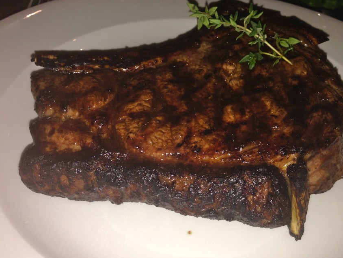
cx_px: 198
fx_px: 396
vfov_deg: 36.0
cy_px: 120
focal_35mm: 40
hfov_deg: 46.6
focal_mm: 4.12
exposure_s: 1/84
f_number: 2.4
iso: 50
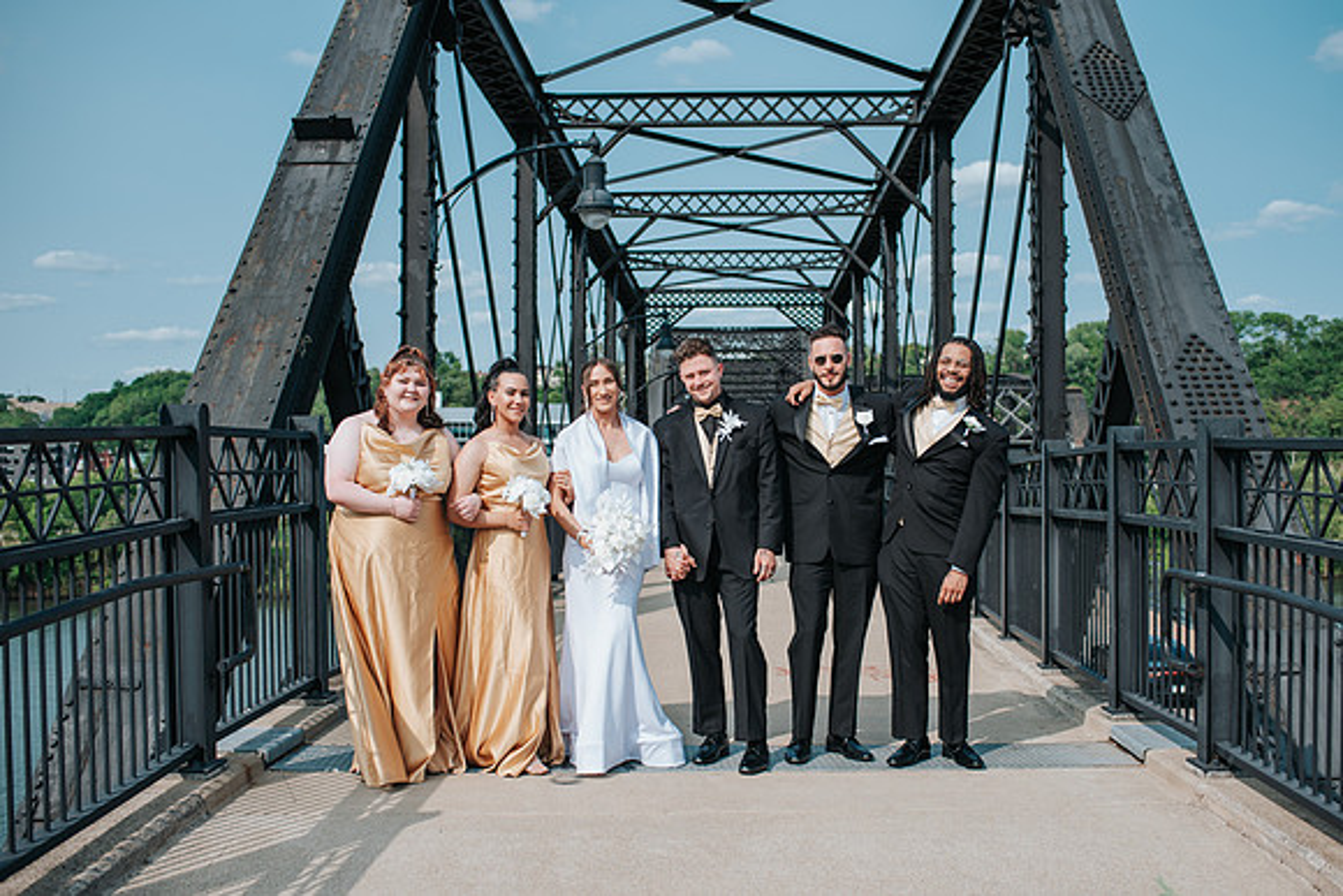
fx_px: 1394
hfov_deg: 51.4
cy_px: 474
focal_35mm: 37
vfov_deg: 35.6
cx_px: 705
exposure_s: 1/1600
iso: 100
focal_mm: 35
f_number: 3.2
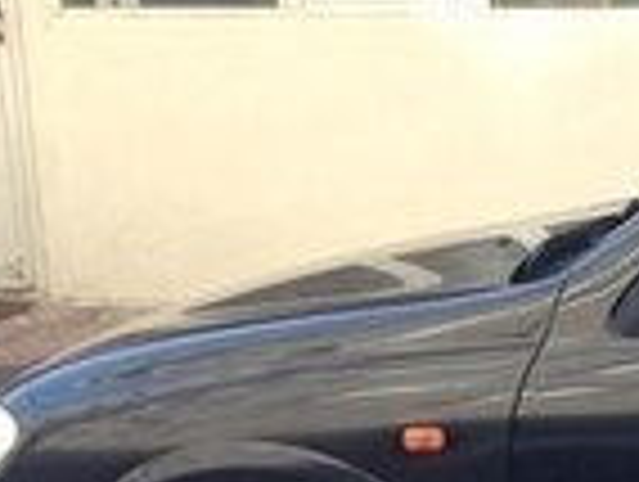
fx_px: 2829
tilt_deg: -8.6
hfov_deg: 11.5
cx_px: 1314
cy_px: 417
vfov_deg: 9.7
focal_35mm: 153
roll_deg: +1.2
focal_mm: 4.12
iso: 50
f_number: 2.4
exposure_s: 1/254
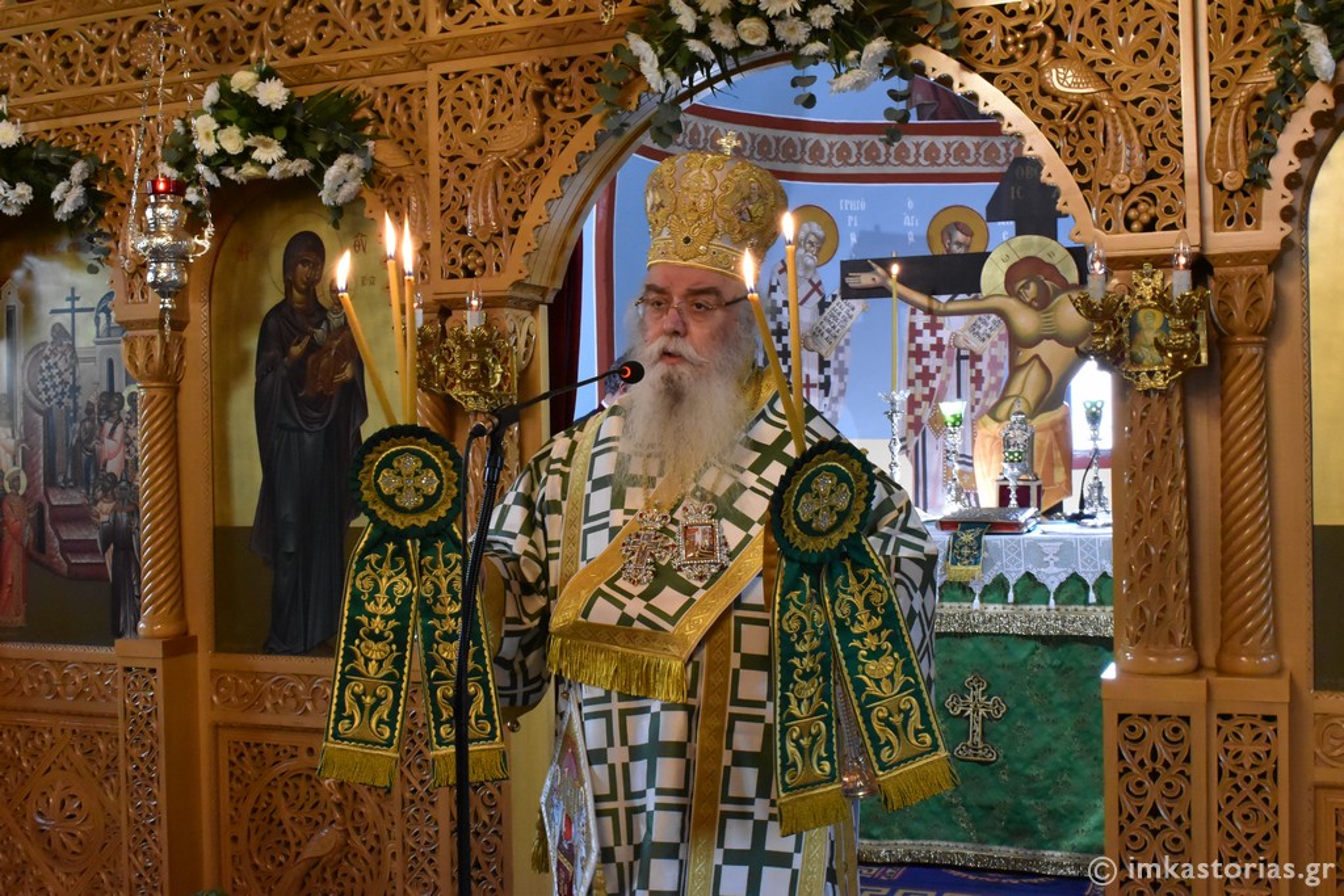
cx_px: 672
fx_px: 1512
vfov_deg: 33.0
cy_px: 448
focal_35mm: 40
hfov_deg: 47.9
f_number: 16
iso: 5000
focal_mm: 27
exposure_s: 1/15
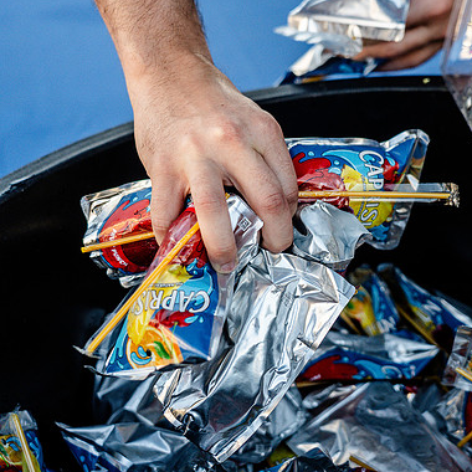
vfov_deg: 24.7
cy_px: 235
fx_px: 1080
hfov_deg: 24.4
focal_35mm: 70
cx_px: 350
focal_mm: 54
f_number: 4
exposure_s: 1/640
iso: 1250
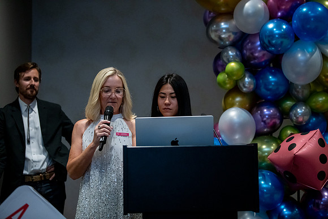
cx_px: 164
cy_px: 110
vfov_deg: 19.5
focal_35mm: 70
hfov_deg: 28.8
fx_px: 638
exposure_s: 1/160
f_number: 2.8
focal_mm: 70
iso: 6400
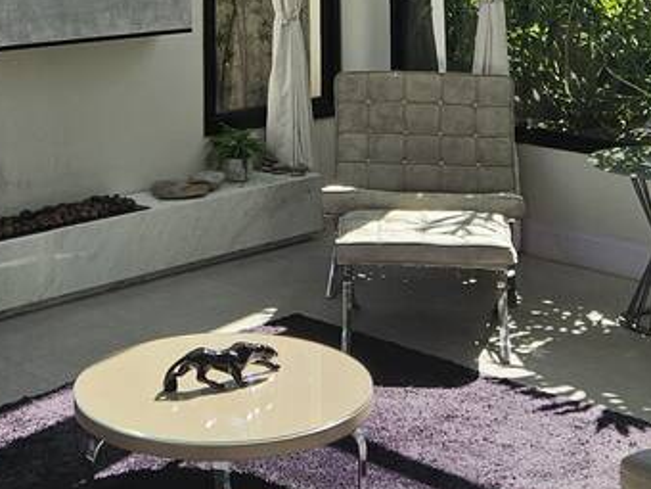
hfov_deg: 26.7
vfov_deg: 18.5
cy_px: -173
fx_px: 1373
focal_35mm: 73
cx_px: 287
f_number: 1.8
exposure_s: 1/1212
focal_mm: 5.4
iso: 40
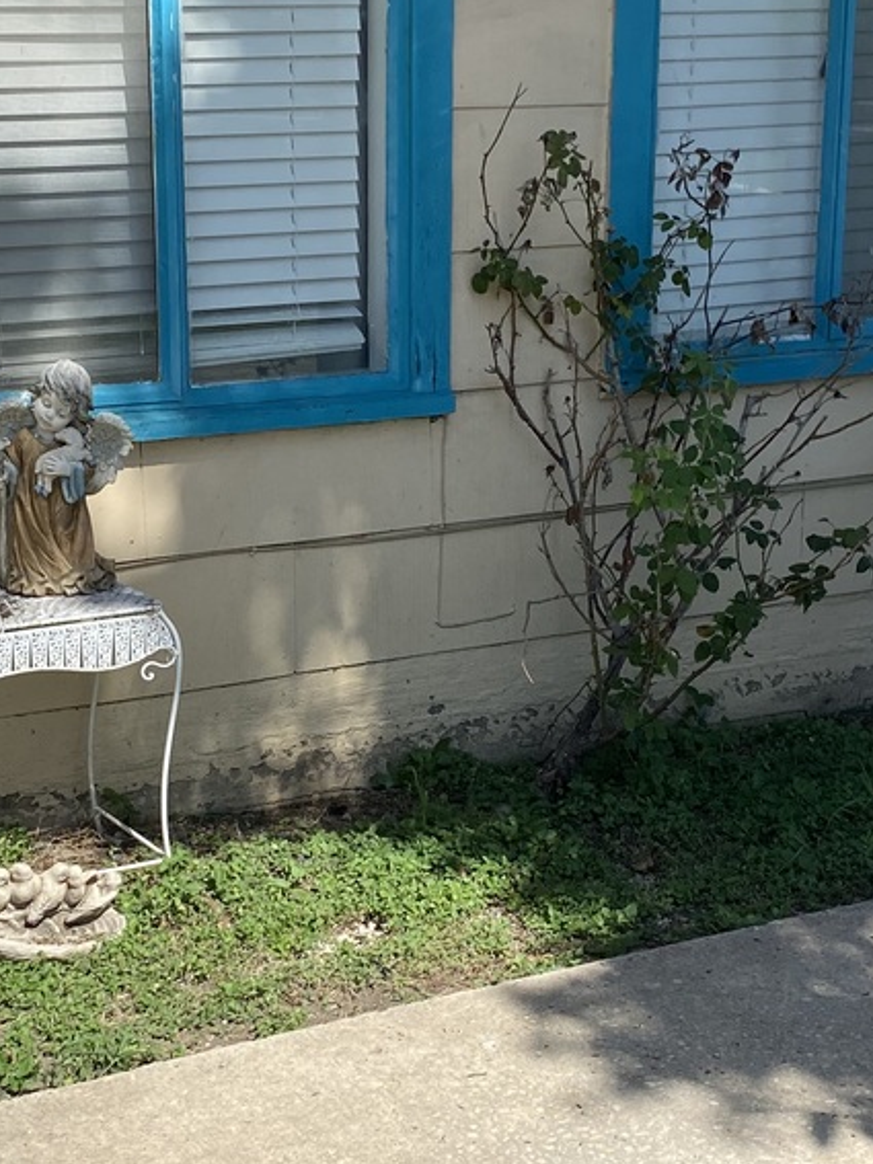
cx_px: 320
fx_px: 2220
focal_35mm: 66
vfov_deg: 29.4
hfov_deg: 22.2
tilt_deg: -10.4
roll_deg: +1.4
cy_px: 630
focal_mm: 4.25
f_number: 1.8
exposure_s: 1/2890
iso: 32
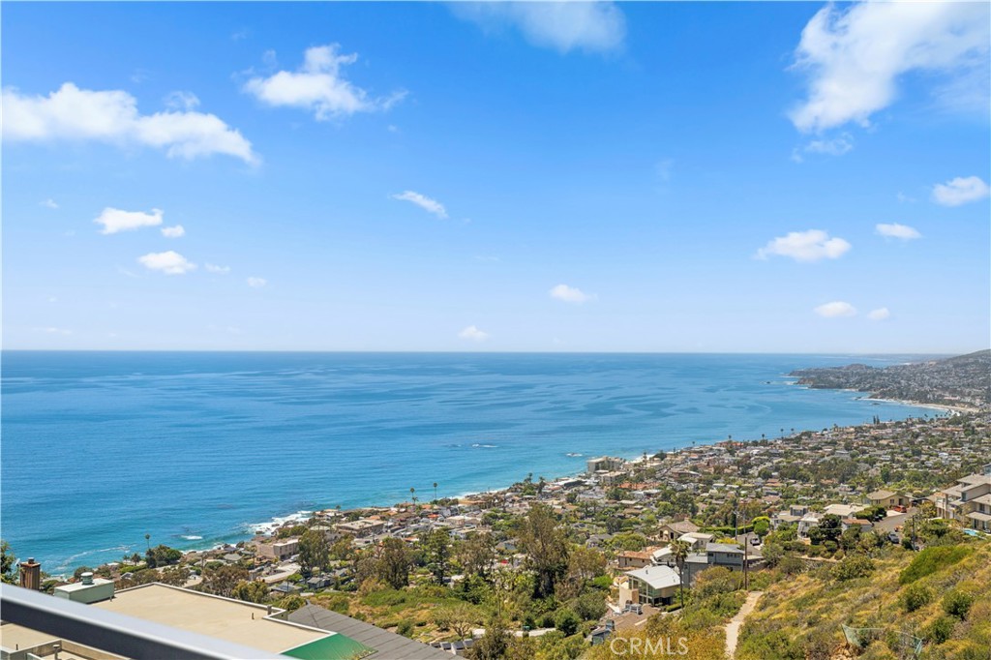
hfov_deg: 54.4
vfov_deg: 37.8
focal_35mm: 35
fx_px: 963
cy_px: 330
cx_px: 496
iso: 160
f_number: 9
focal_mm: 35
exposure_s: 1/1000
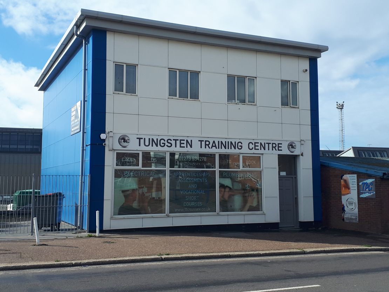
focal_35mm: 27
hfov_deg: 65.3
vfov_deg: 51.4
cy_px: 146
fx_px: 303
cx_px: 194
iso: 40
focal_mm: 3.6
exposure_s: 1/1364
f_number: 1.9
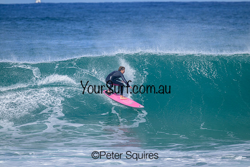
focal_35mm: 590
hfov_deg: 3.5
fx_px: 4098
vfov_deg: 2.3
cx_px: 125
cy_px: 84
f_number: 11
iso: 900
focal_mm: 590
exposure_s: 1/2000
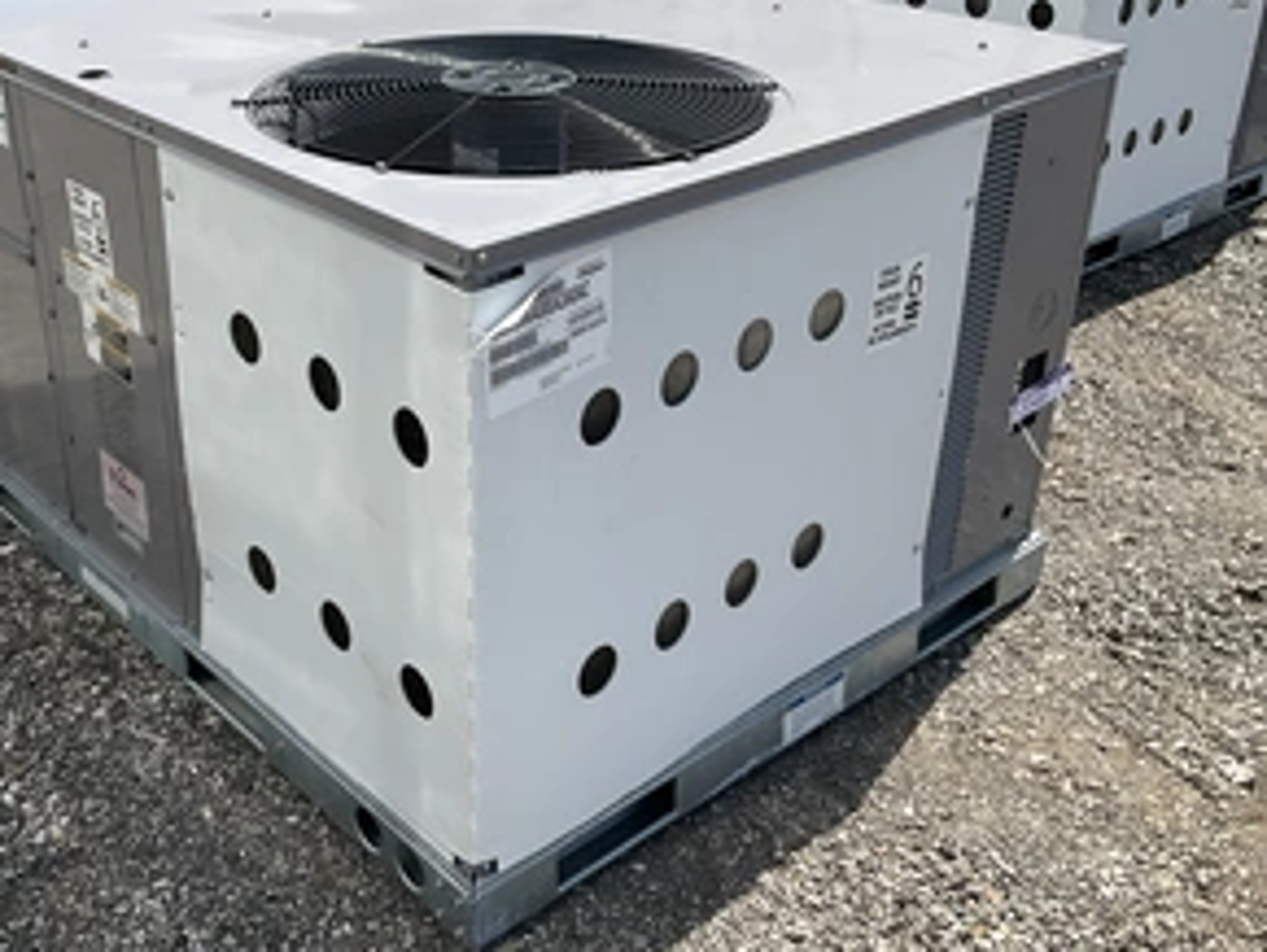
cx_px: 454
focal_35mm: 40
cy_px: 402
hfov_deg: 46.2
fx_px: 1465
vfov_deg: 35.9
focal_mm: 3
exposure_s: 1/1848
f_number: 1.8
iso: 25
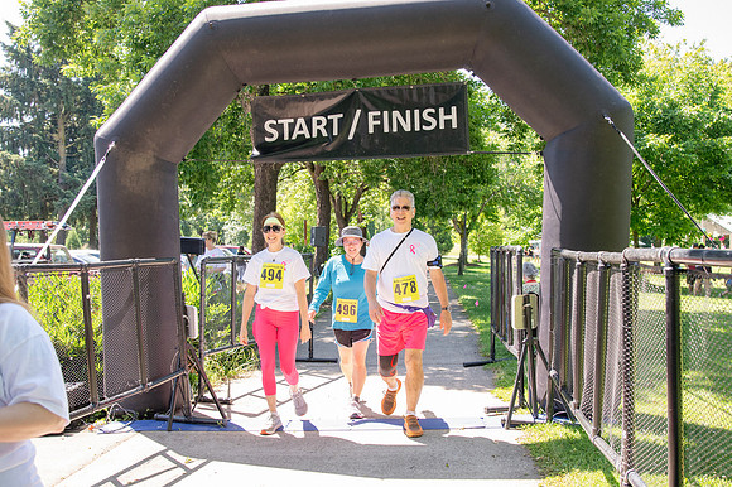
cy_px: 244
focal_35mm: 36
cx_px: 366
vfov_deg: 36.8
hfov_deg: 53.2
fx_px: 732
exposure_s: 1/400
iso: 500
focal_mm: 24
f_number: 4
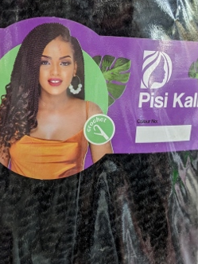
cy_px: 117
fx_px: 397
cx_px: 97
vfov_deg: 36.8
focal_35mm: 52
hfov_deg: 28.0
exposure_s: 1/23.8
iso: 117
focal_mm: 4.38
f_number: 1.73
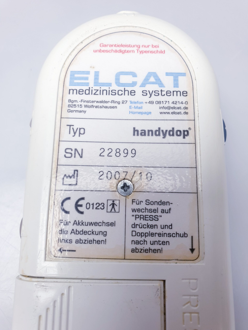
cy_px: 165
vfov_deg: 67.3
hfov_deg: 53.1
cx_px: 124
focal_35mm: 26
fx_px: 248
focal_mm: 4.3
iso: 80
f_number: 2.4
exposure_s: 1/100
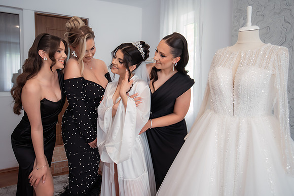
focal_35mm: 26
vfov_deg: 50.1
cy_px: 91
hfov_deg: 69.9
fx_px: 210
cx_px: 137
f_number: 2.8
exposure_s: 1/250
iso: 1250
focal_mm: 24
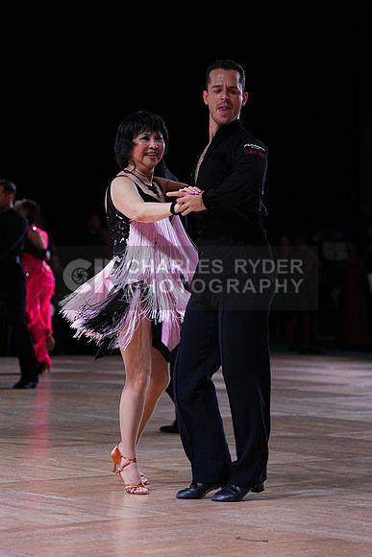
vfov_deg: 17.3
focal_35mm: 118
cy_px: 278
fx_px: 1828
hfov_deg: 11.6
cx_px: 186
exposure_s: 1/400
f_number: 4
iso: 1000
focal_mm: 118
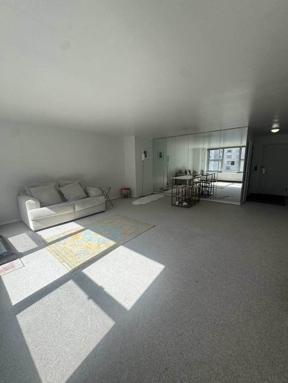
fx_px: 155
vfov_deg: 102.1
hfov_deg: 85.7
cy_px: 192
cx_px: 144
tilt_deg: -10.5
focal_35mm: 14
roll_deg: +1.3
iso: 40
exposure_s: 1/324
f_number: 2.2
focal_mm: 2.22
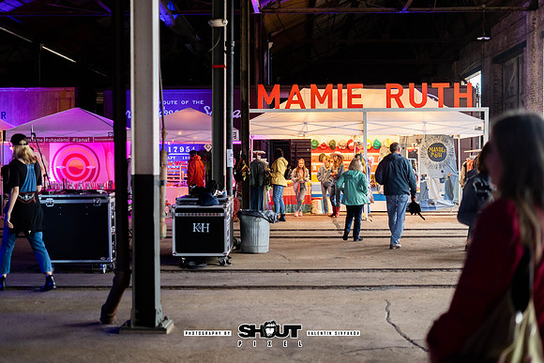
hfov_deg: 39.5
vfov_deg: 26.9
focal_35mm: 50
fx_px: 759
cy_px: 182
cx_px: 272
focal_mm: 50
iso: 2500
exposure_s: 1/200
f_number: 2.2
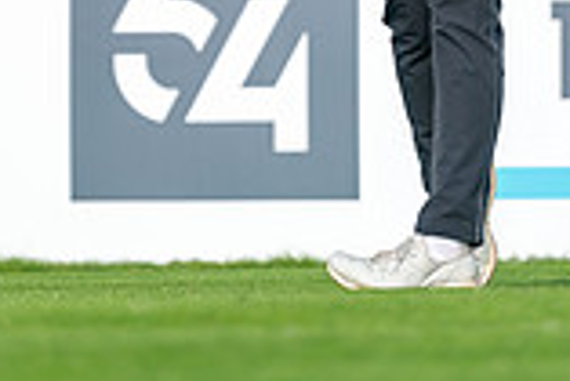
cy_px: -327
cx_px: 236
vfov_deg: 1.6
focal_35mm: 859
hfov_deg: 2.4
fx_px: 13613
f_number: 5
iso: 400
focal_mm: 300
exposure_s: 1/2500
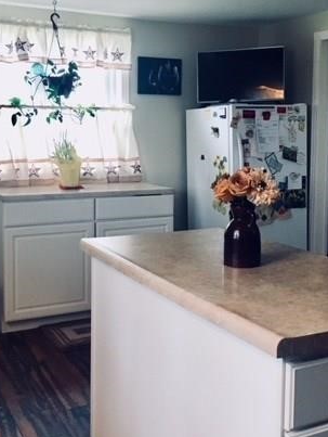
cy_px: 190
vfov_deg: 41.1
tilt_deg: -5.9
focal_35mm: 46
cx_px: 175
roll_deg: +0.1
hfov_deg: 31.6
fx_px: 580
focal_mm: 4.15
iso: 125
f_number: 2.2
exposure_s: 1/30
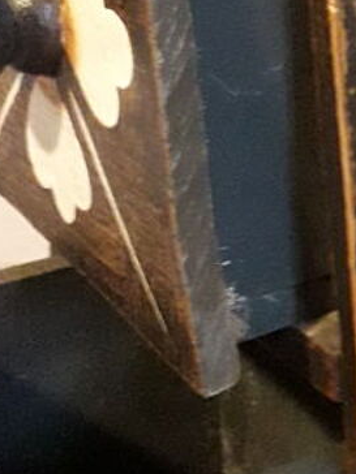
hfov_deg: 14.7
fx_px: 1358
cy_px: 42
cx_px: 363
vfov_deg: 19.5
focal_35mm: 99
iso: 800
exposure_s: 1/20
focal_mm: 3.6
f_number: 1.9
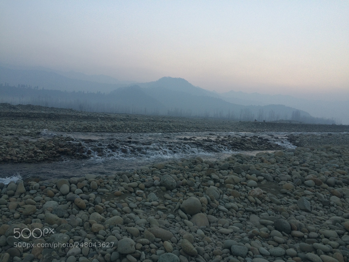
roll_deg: -1.9
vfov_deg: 48.2
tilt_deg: +0.0
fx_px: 292
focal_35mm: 29
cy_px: 131
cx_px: 174
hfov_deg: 61.7
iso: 32
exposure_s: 1/131
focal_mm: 4.15
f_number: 2.2
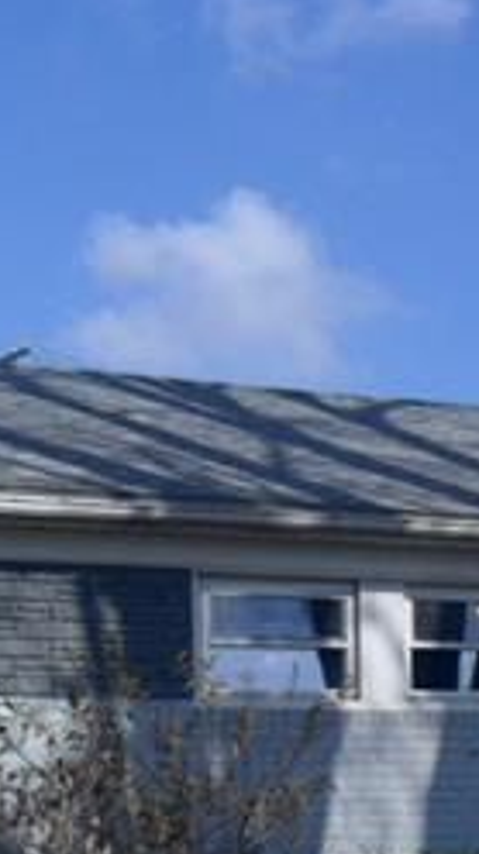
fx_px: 1721
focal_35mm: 76
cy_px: 706
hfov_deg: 15.3
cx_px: 569
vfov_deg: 27.2
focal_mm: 4.9
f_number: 8.9
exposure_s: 1/180
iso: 100
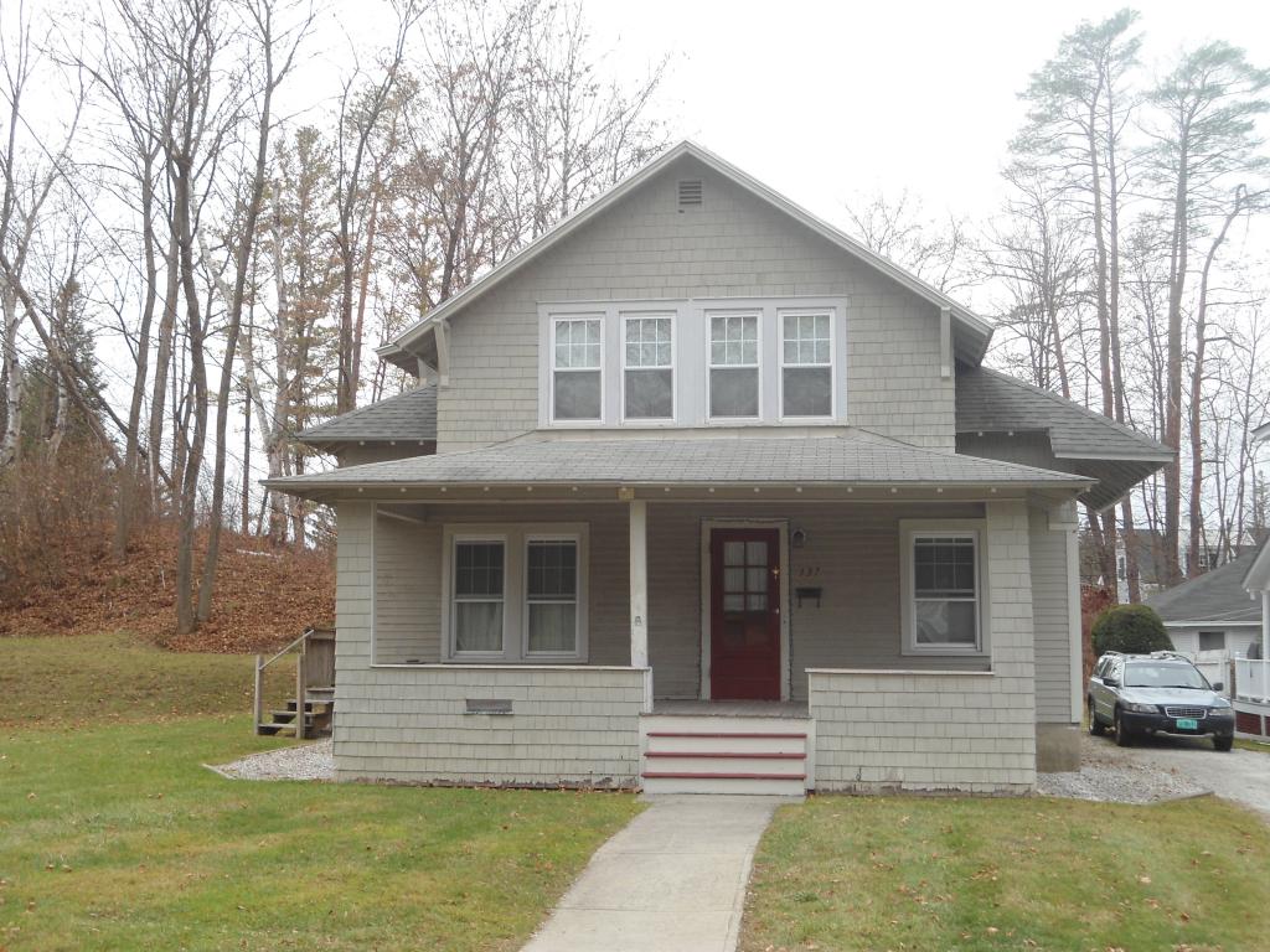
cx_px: 635
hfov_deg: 42.9
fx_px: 1614
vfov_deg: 32.9
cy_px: 476
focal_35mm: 44
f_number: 3.5
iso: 80
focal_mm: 7.9
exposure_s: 1/125
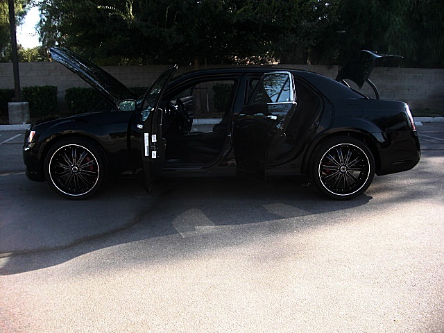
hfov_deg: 51.4
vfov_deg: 39.7
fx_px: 462
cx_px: 222
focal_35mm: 36
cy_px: 166
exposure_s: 1/160
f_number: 2.8
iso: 50
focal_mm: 6.3
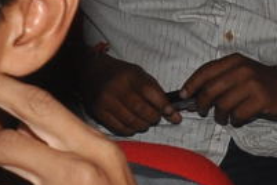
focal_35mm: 334
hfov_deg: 6.2
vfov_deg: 4.1
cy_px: 405
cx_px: 237
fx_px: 2570
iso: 200
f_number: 11
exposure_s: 1/200
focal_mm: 28
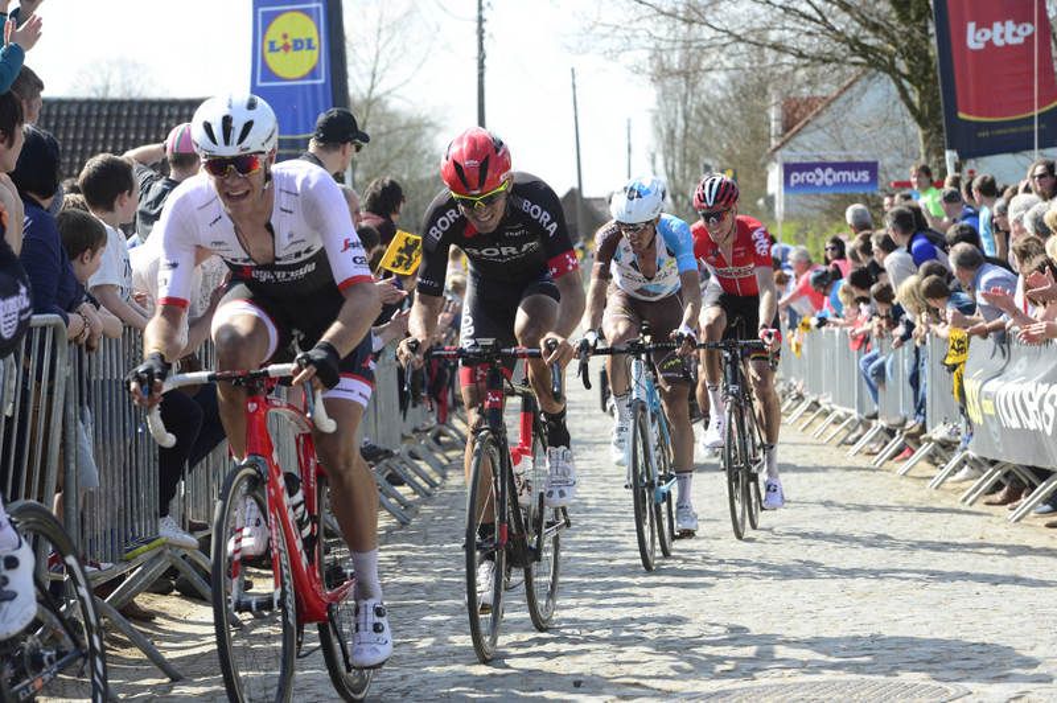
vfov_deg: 11.2
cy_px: 352
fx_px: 3579
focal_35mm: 122
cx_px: 528
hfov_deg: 16.8
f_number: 9
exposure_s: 1/1000
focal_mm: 122
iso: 800
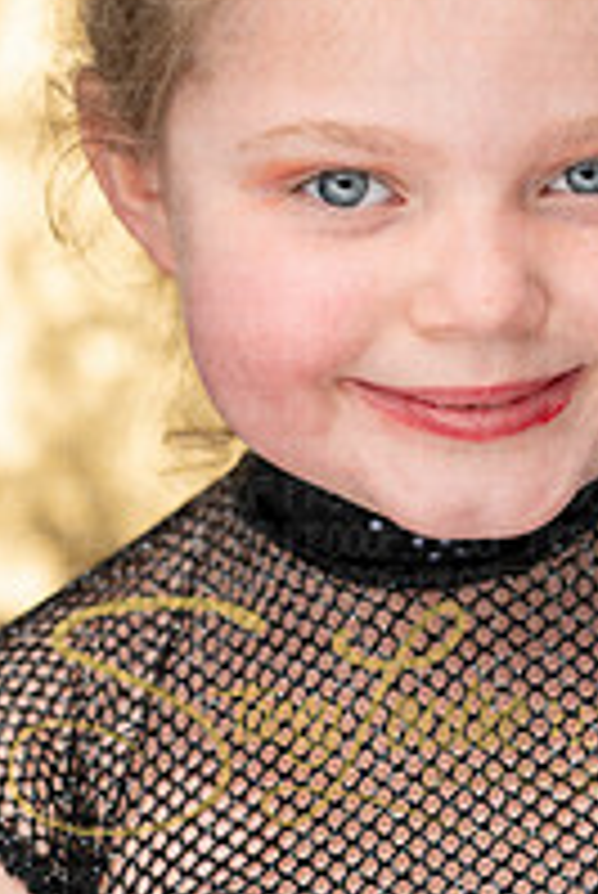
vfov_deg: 10.7
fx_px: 4775
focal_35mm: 192
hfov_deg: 7.2
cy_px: 328
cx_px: 400
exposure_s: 1/640
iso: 1250
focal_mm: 85
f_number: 3.5
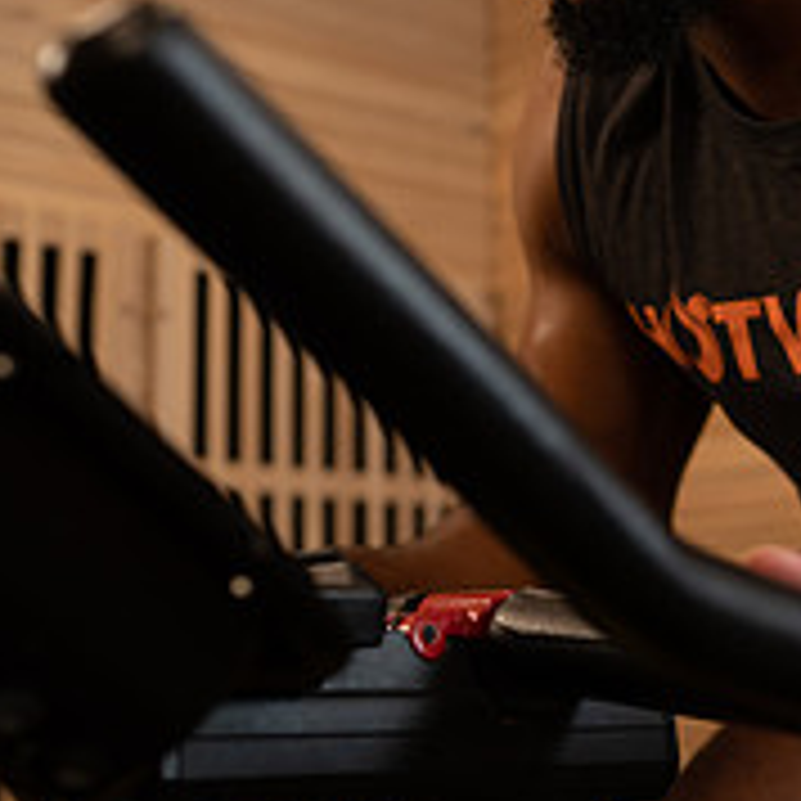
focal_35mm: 75
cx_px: 652
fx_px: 1963
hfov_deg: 22.7
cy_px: 369
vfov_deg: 23.1
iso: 400
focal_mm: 35
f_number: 2.8
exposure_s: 1/160
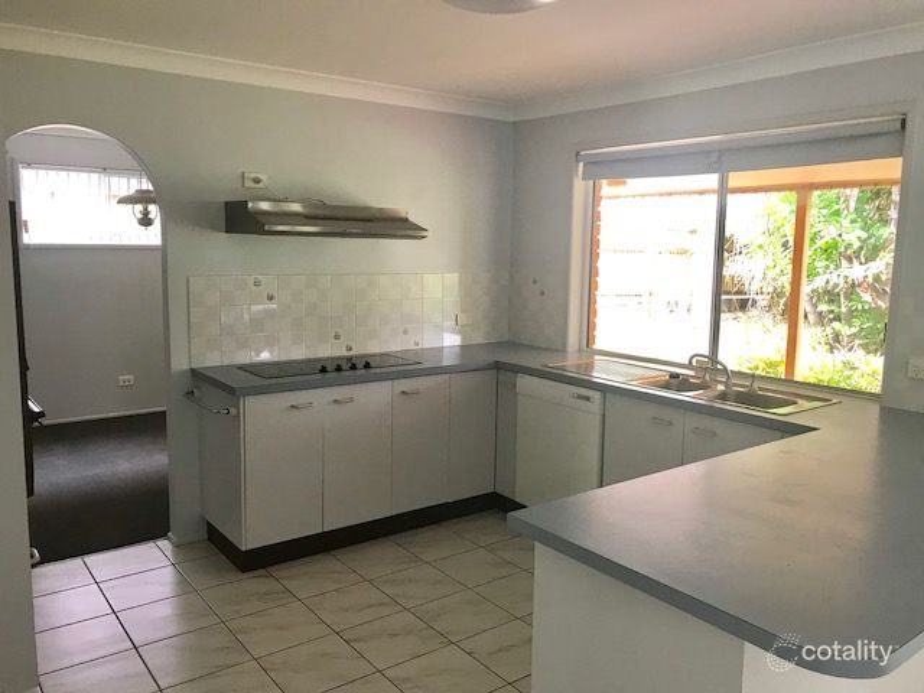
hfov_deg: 63.4
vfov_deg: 49.7
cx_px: 462
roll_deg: -0.8
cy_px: 346
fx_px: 747
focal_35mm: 28
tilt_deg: -7.2
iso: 40
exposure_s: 1/20
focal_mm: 3.99
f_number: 1.8
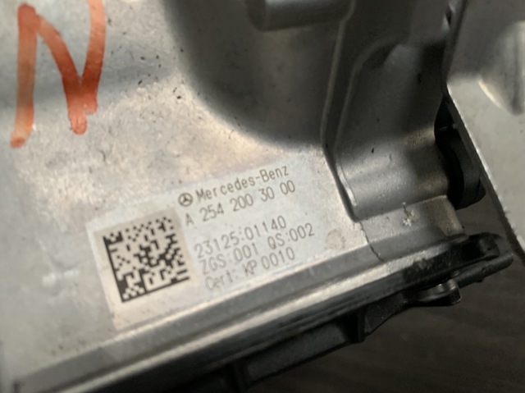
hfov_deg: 67.3
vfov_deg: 53.0
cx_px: 262
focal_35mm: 26
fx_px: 394
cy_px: 196
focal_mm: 4.25
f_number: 1.8
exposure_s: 1/60
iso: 320
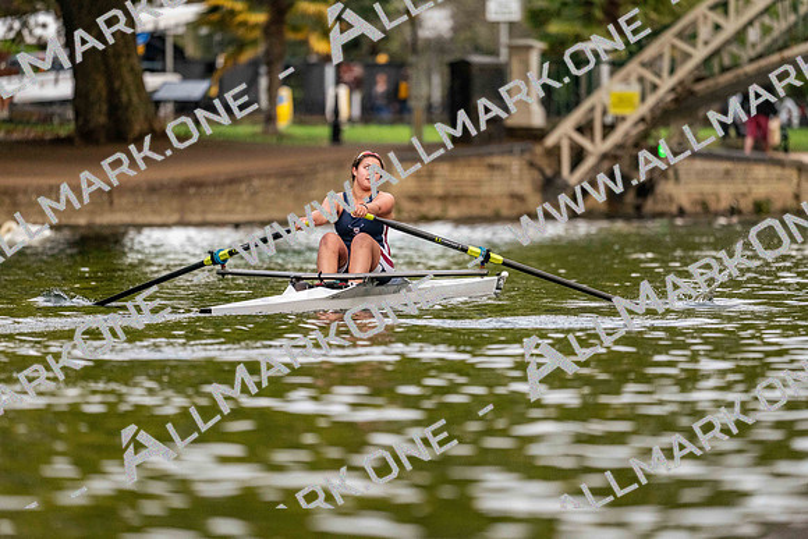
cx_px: 404
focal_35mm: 400
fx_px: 8979
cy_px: 270
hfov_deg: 5.2
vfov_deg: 3.4
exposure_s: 1/2500
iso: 2800
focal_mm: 400
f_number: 4.5
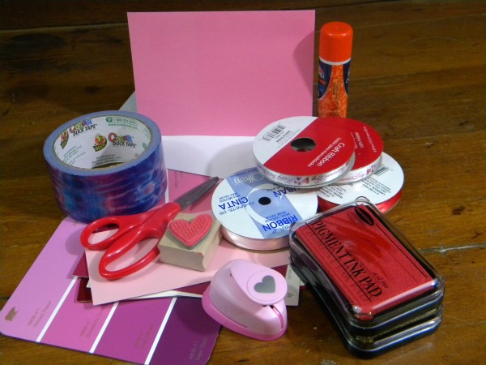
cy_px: 182
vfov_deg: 30.9
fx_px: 660
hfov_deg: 40.4
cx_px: 243
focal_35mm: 47
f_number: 3.9
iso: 400
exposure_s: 1/27
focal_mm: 8.6
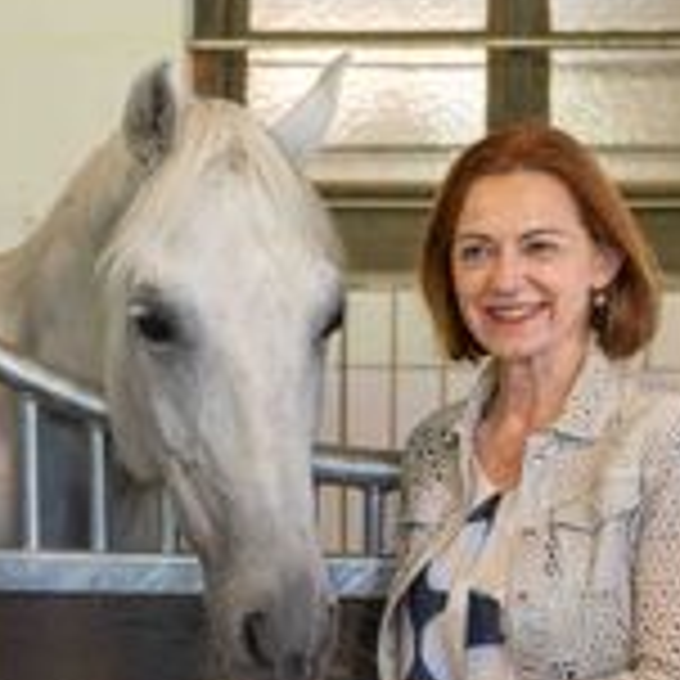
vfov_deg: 17.6
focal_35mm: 98
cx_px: 306
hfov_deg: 17.7
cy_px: 511
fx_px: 2178
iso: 1250
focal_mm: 34
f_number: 2.8
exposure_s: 1/200
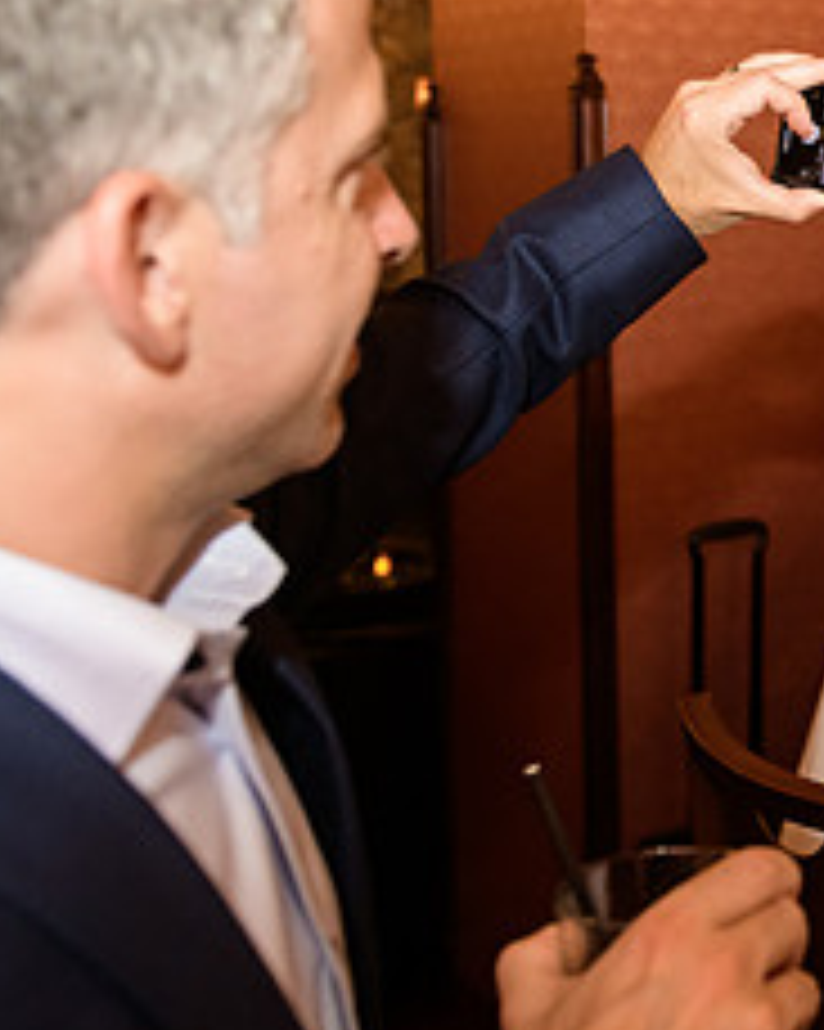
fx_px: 1739
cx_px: 1009
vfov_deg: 32.6
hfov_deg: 24.1
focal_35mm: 57
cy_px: 313
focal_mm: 24
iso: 1600
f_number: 3.2
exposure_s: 1/125
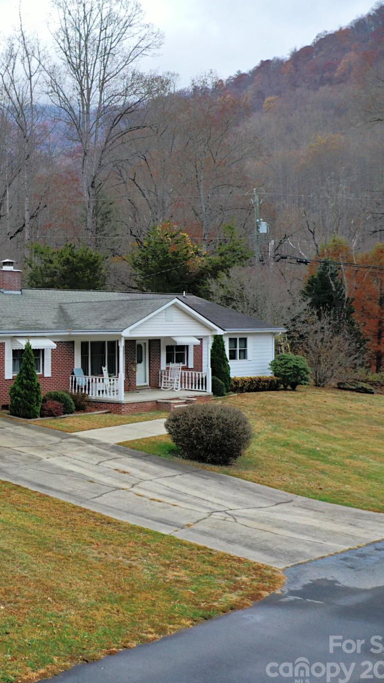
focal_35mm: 45
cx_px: -106
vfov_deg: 45.5
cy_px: 346
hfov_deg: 23.6
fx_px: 815
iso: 100
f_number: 4.5
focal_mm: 10.26
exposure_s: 1/60
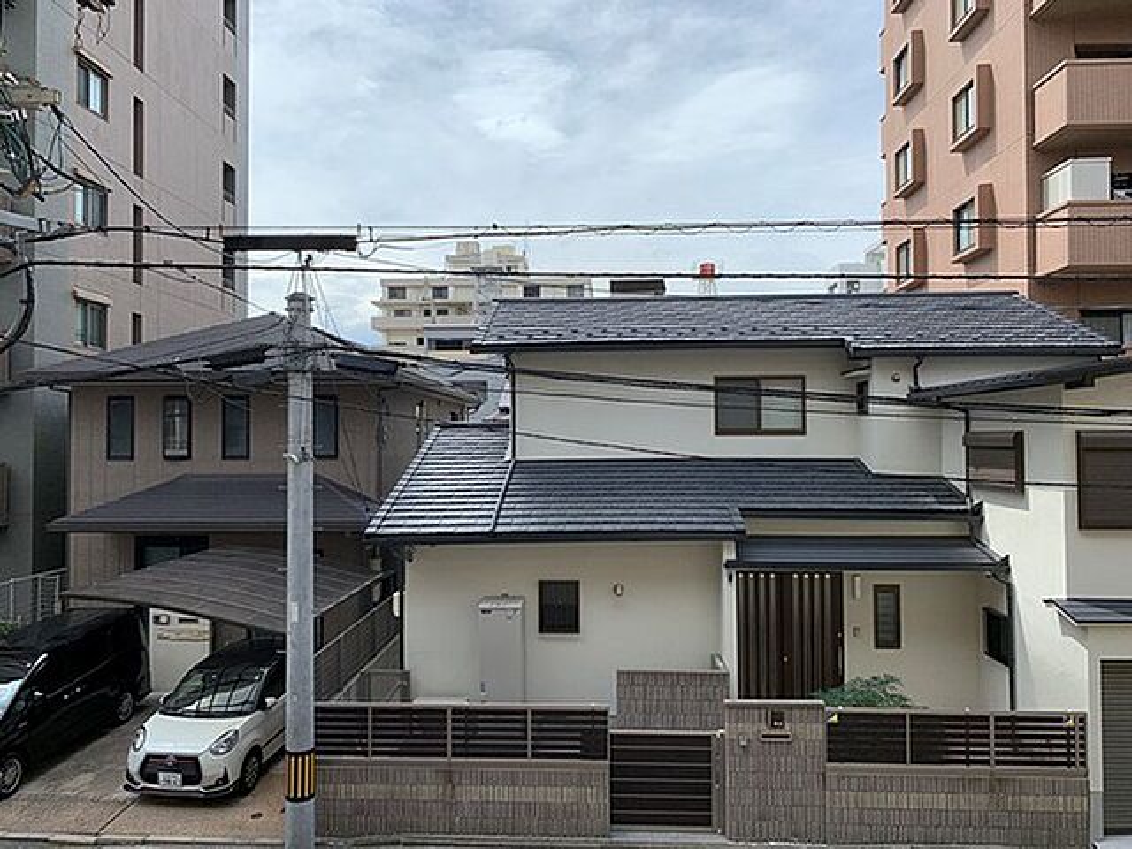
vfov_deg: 53.1
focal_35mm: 26
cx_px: 566
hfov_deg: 67.3
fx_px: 850
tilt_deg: -1.0
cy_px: 424
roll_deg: -0.3
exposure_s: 1/1845
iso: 25
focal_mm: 4.25
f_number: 1.8
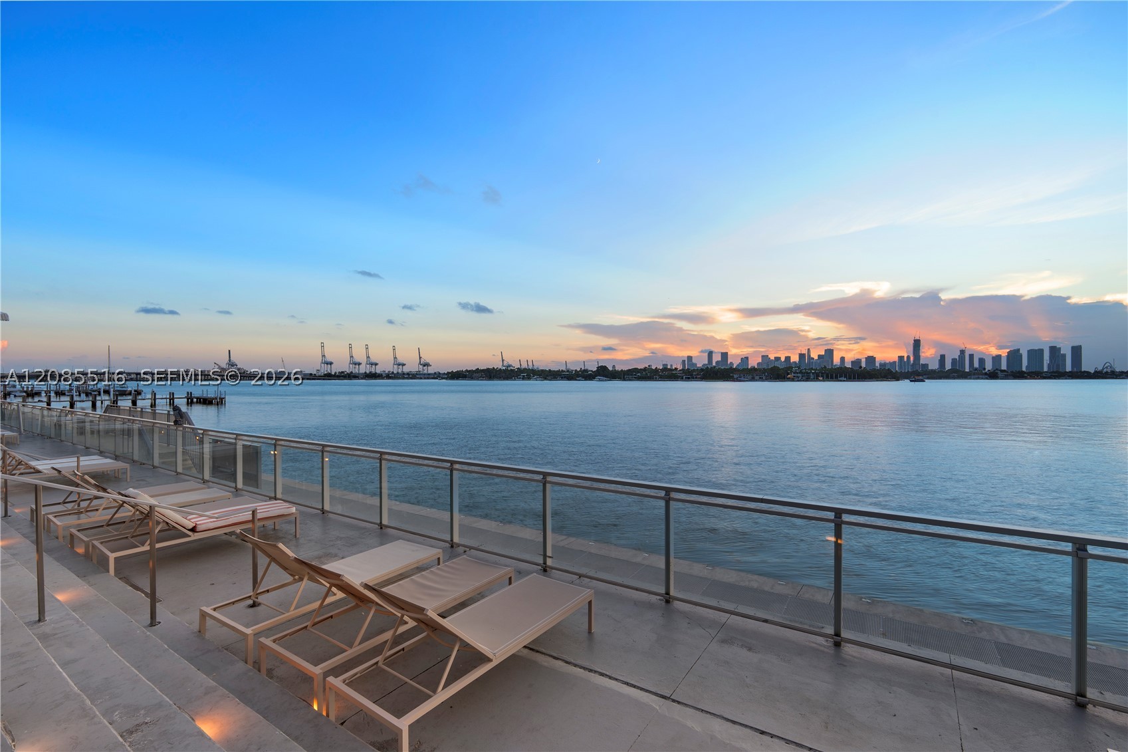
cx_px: 564
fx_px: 501
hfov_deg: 96.7
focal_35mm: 16
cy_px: 376
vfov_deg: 73.7
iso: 100
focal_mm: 16
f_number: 10
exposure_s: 1/2.5
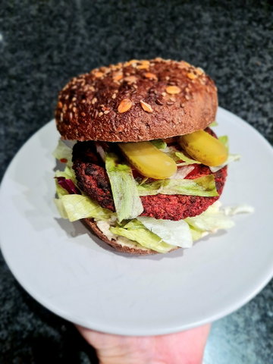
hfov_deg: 53.1
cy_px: 182
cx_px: 136
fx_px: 273
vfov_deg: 67.3
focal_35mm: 26
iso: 200
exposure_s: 1/50
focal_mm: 5.4
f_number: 1.8
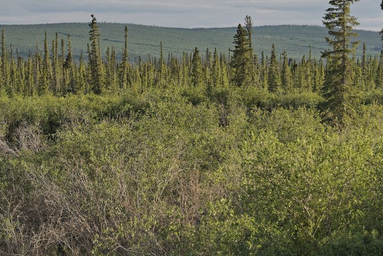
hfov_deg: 6.4
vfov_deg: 4.3
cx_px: 181
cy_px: 87
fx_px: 3415
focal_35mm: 321
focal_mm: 188
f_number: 5.6
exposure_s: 1/320
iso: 640
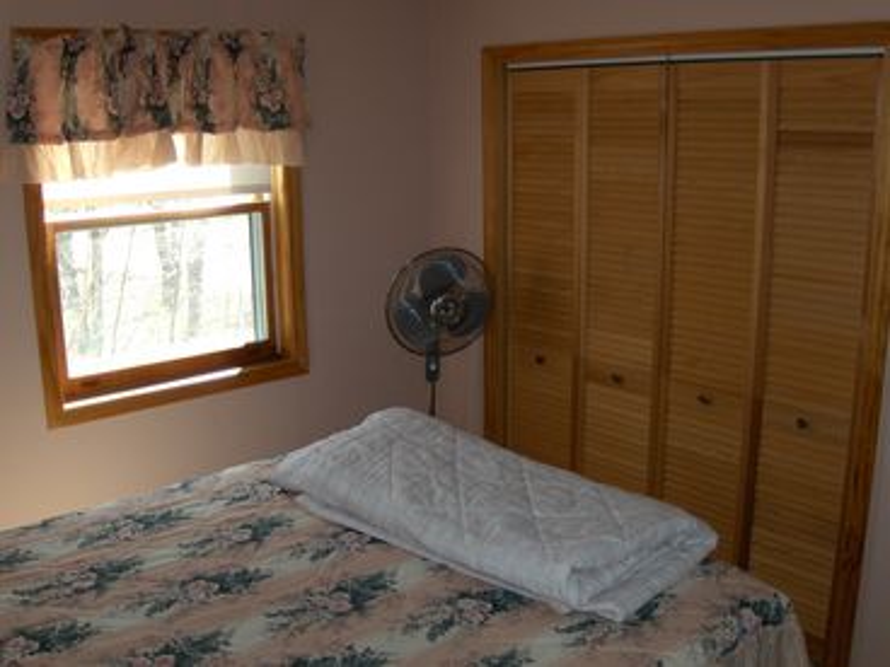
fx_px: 900
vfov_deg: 40.7
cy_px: 334
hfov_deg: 52.6
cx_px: 445
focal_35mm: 35
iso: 146
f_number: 2.8
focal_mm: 7.5
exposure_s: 1/60
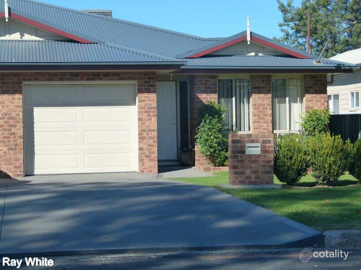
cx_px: 180
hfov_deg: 25.0
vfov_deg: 18.9
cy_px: 135
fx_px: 813
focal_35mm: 78
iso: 160
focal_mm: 14.1
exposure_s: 1/200
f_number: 4
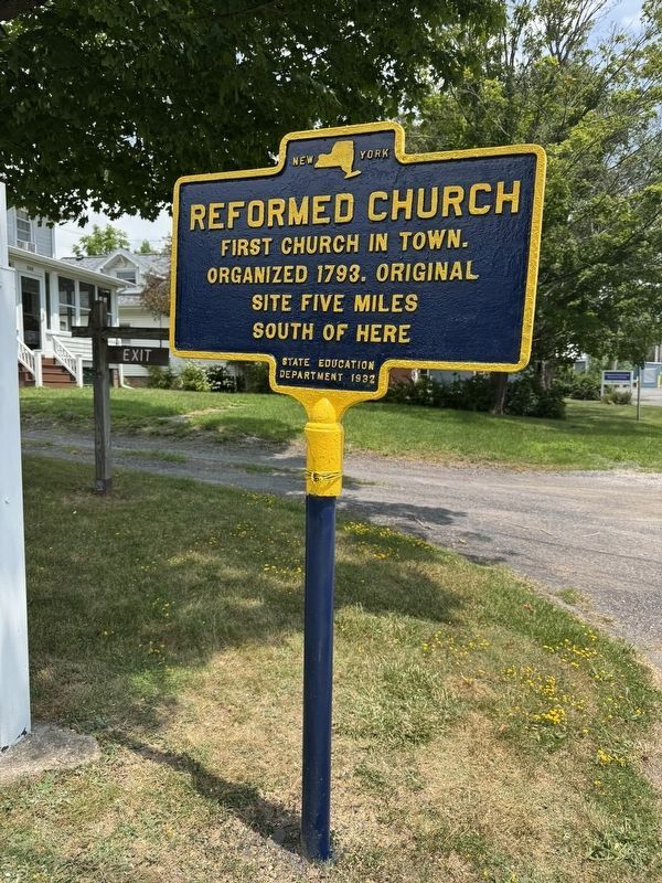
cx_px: 331
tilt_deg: -3.8
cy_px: 442
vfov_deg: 71.6
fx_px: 612
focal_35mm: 24
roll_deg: +1.3
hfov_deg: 56.8
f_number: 1.78
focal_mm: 6.76
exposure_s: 1/2506
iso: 80
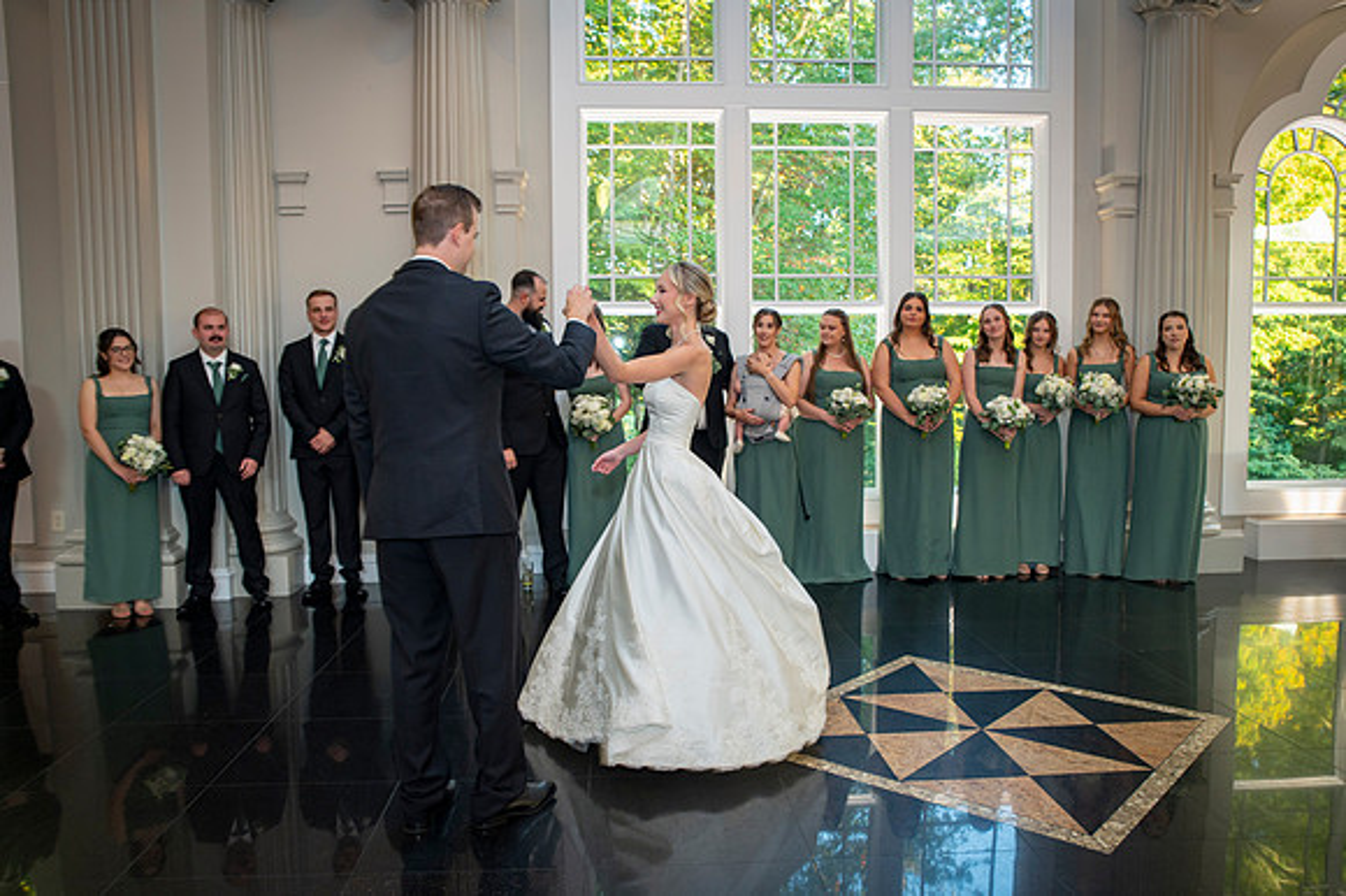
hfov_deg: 67.8
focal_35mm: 27
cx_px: 673
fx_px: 1001
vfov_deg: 48.2
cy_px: 448
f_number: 4.5
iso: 800
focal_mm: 26
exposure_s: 1/60
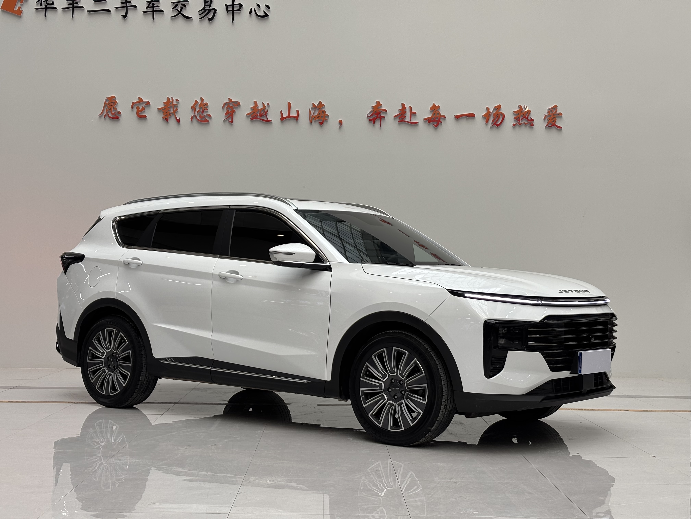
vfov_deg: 28.0
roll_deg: -1.6
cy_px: 260
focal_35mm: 52
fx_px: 1038
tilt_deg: +0.5
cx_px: 346
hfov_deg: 36.8
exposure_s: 1/158
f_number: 1.6
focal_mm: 5.96
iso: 32
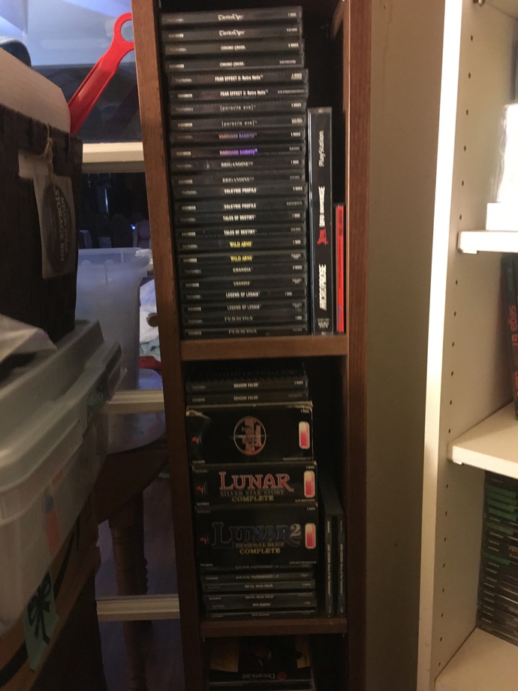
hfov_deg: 48.2
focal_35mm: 29
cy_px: 346
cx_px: 259
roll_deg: +2.2
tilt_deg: -13.4
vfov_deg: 61.7
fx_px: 579
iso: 100
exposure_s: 1/4
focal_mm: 4.15
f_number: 2.2
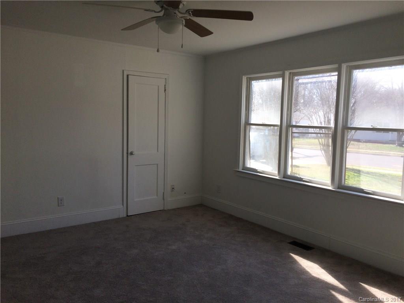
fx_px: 338
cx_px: 202
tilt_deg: -5.8
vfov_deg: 48.2
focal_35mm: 29
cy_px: 152
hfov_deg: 61.7
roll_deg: -1.1
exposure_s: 1/354
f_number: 2.2
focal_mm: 4.15
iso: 40
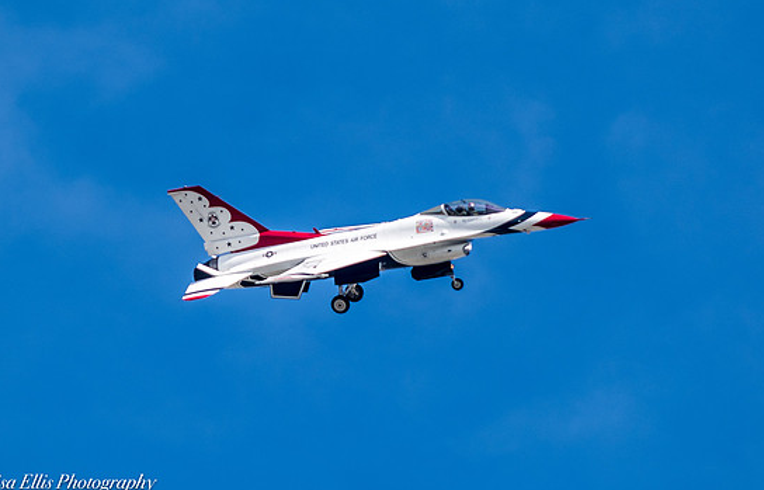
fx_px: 12083
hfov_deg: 3.6
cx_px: 303
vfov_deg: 2.3
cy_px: 261
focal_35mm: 576
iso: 100
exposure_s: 1/1600
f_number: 5
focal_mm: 200
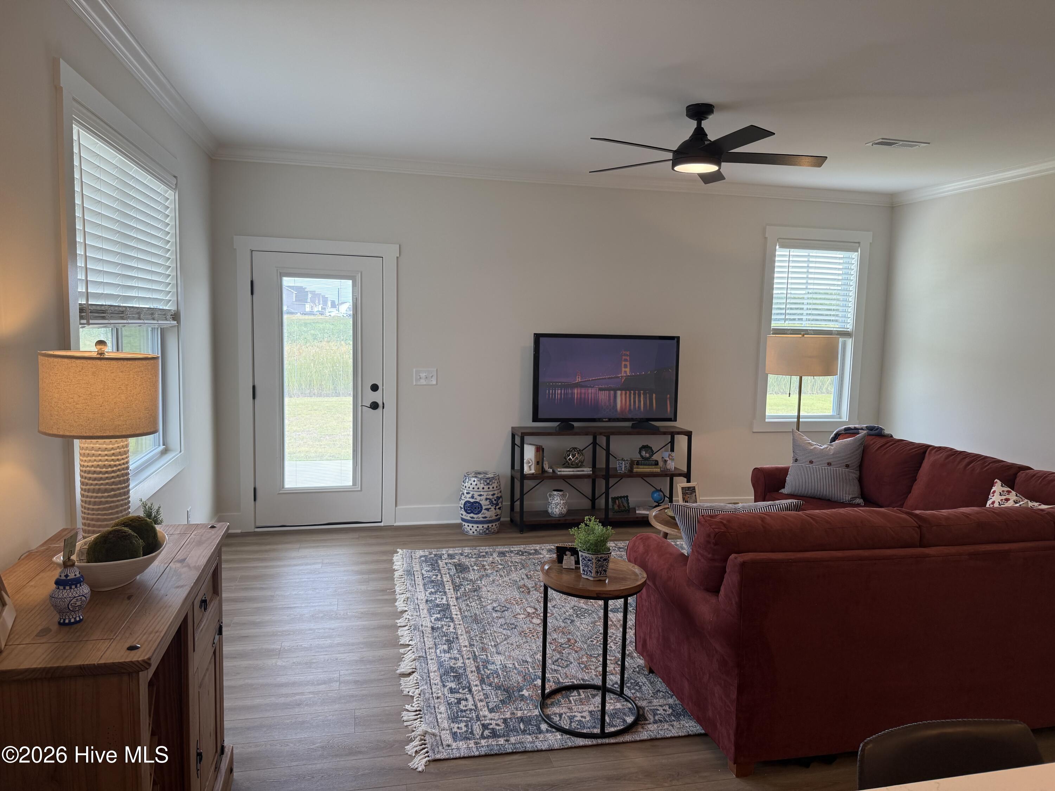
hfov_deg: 71.6
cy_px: 396
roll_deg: -1.1
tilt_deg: -5.4
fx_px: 731
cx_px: 528
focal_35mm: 24
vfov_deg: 56.8
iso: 100
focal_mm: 6.76
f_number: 1.78
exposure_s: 1/225
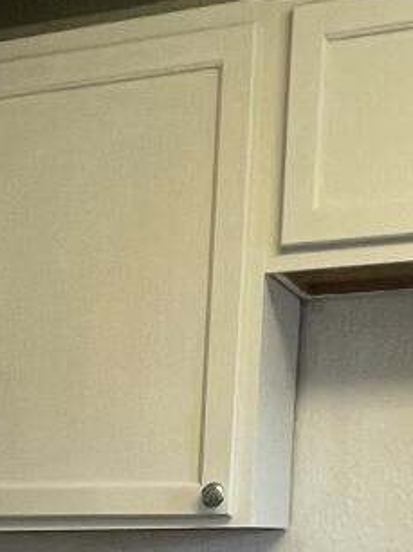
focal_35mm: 85
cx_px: -139
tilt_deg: -13.5
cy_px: 886
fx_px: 1354
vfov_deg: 19.3
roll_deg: +0.1
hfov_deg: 16.3
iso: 125
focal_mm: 1.57
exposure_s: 1/60
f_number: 1.8
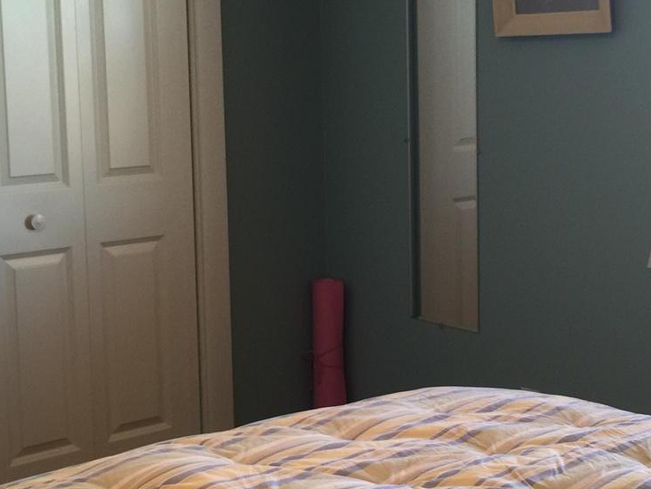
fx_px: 1204
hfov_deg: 30.3
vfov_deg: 22.9
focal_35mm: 64
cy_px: 204
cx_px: 328
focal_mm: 4.15
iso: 40
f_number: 2.2
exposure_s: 1/15
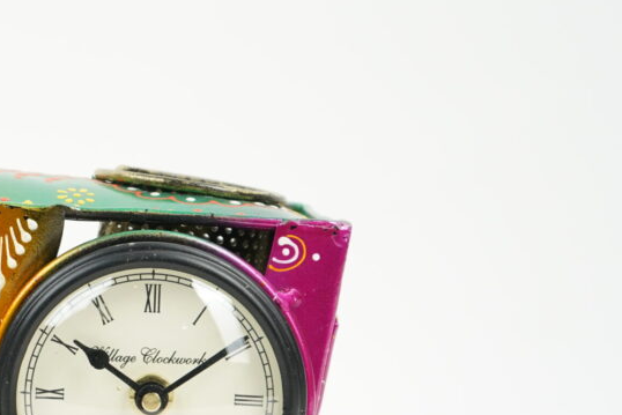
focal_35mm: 156
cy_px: 339
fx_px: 2696
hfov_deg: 12.9
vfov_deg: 8.8
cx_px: -62
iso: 1250
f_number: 6.3
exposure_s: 1/320
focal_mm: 70
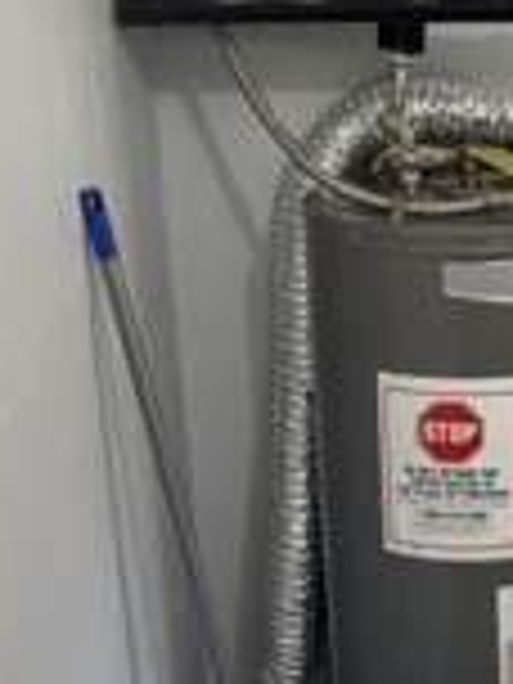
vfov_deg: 32.6
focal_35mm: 59
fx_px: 1166
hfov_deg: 23.7
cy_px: 288
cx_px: 522
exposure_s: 1/60
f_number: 2.2
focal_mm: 2.22
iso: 250
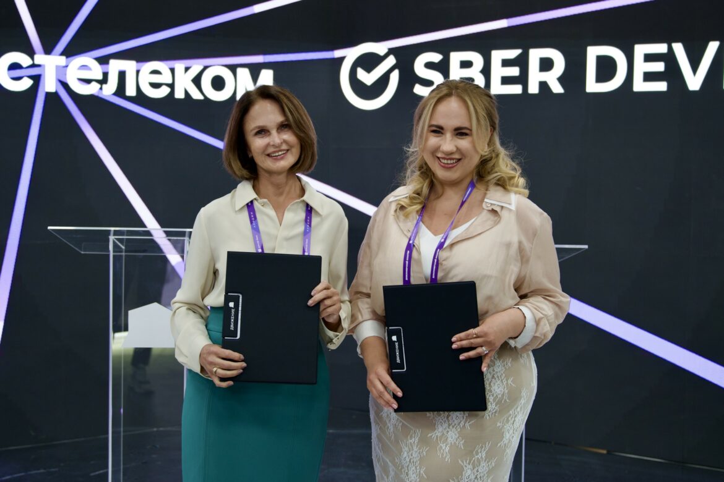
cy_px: 241
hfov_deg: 54.4
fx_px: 704
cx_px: 362
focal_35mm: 35
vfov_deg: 37.9
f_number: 2.8
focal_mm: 35
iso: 400
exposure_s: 1/125
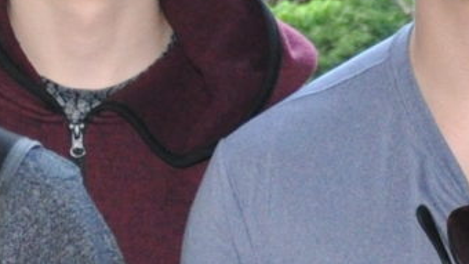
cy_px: -29
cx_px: -114
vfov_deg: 4.9
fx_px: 3082
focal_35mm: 248
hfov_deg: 8.6
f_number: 3.8
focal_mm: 21
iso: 800
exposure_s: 1/60
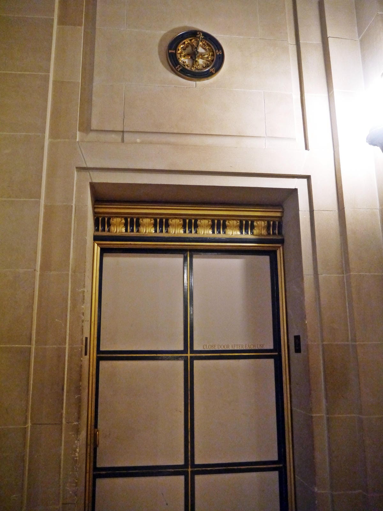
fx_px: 413
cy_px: 256
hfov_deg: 49.7
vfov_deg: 63.4
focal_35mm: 28
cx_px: 192
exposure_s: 1/30
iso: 1600
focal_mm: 14
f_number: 3.5
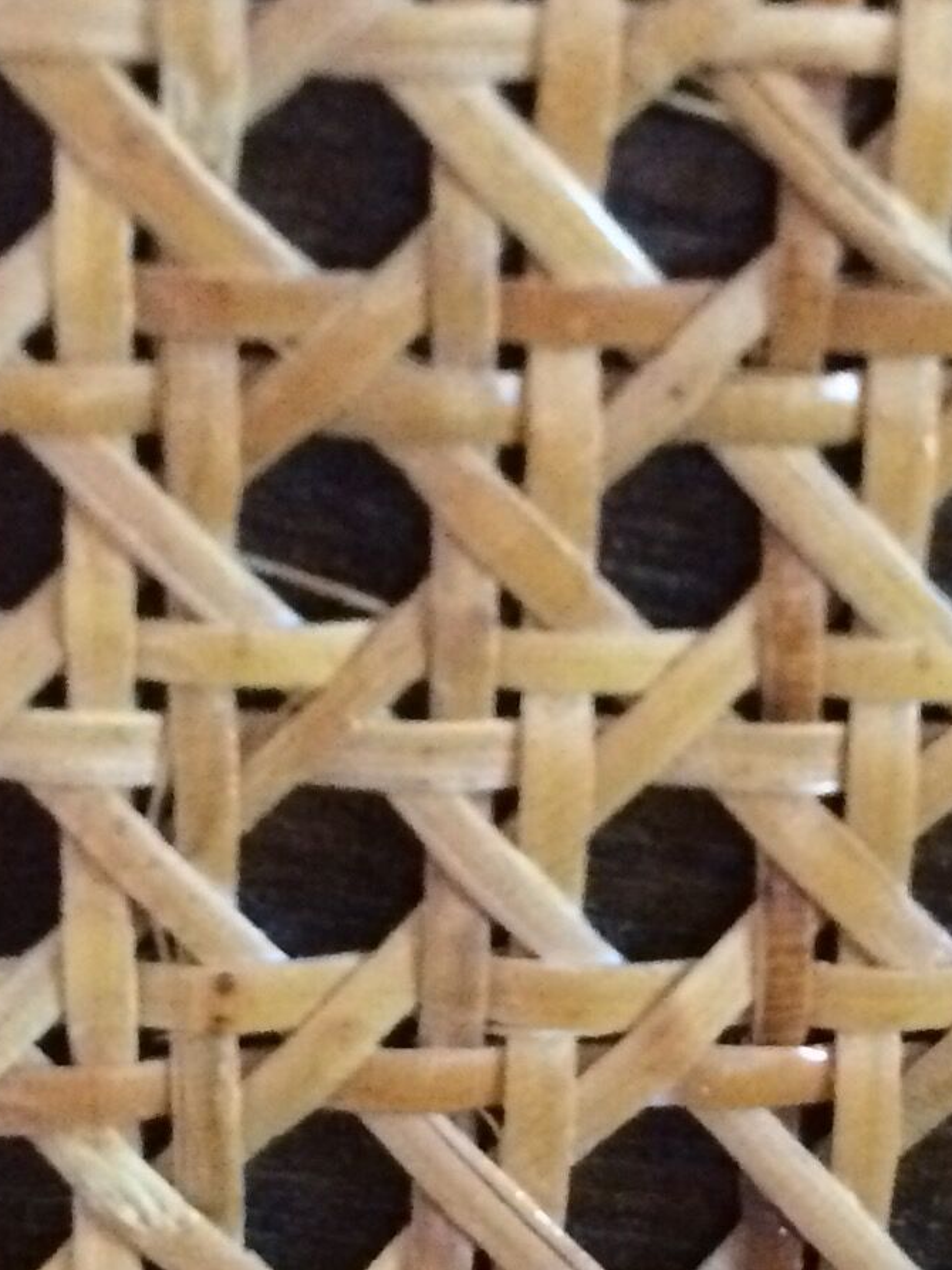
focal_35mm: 106
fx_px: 3886
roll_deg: -2.9
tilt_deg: -20.5
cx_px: 789
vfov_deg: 18.5
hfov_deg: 13.9
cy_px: 680
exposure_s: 1/17
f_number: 2.2
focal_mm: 4.15
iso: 640
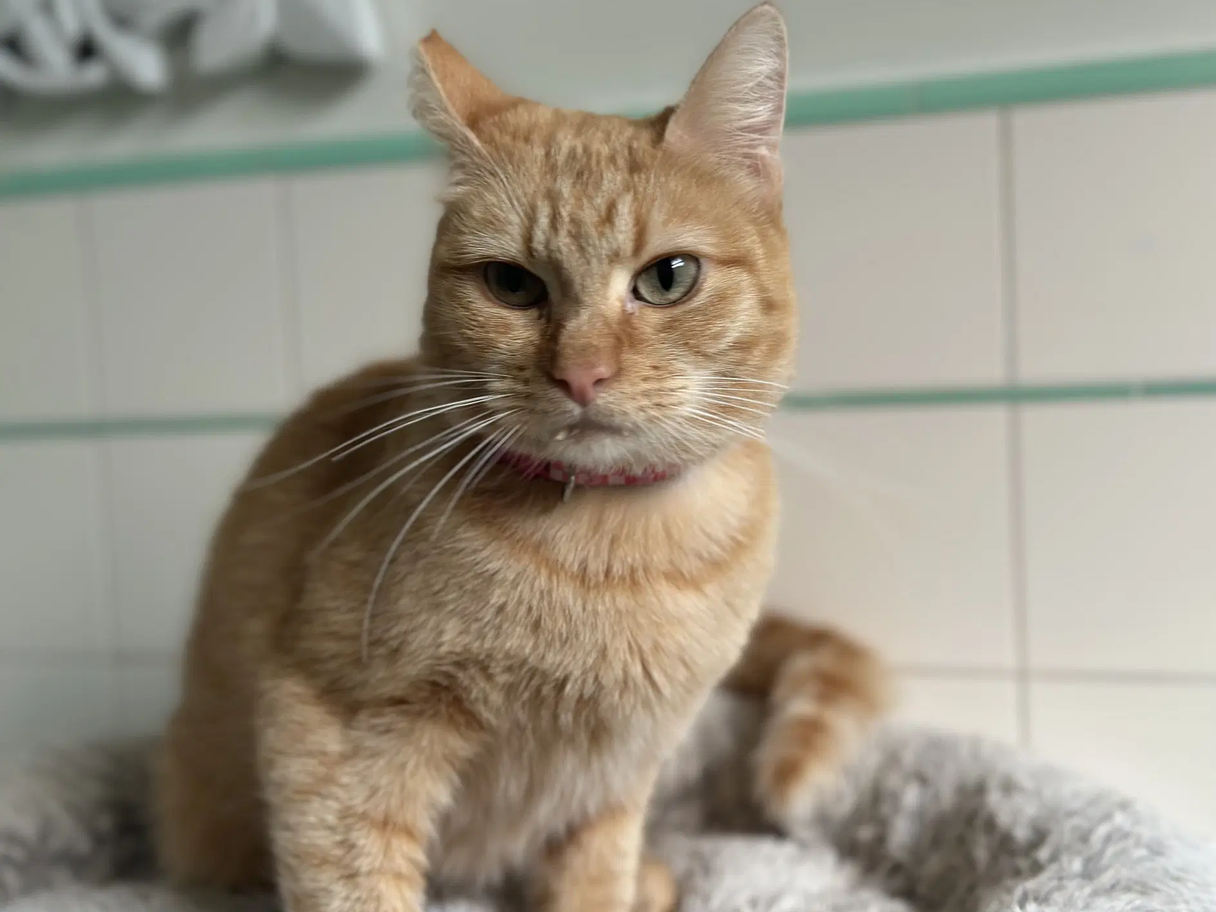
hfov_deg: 38.9
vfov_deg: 29.7
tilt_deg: -3.5
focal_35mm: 49
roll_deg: +2.5
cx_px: 620
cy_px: 458
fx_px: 1721
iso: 125
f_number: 1.78
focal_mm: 6.86
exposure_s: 1/103
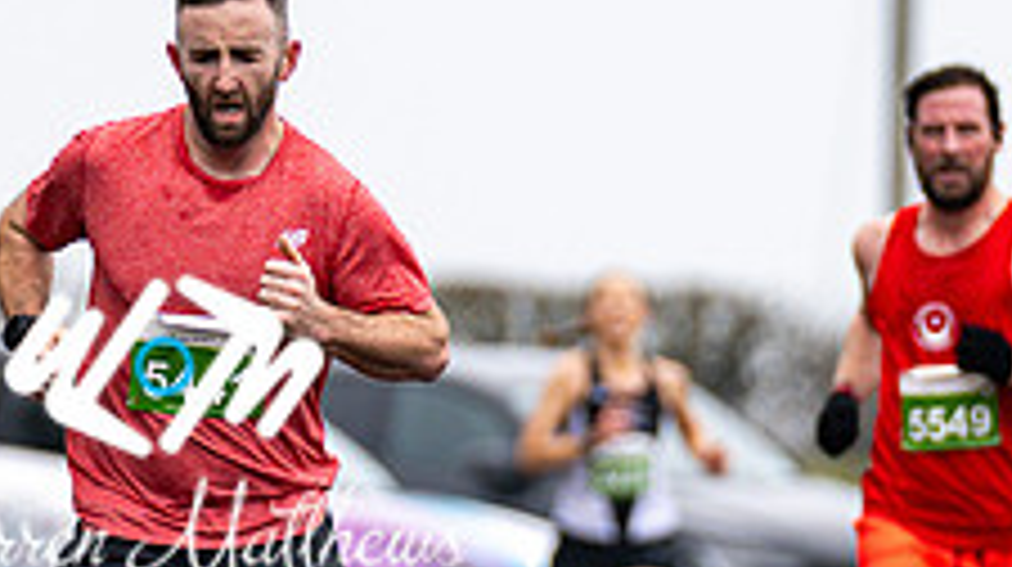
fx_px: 26082
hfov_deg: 2.2
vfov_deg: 1.2
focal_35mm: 973
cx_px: 162
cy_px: 464
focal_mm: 240
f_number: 2.8
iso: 280
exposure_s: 1/1600
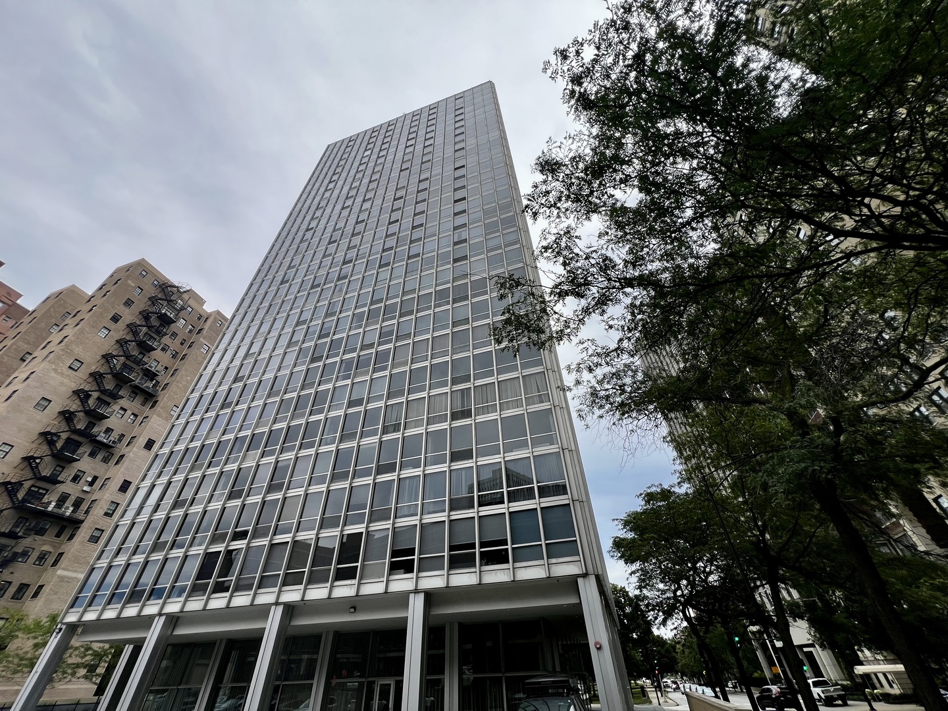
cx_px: 474
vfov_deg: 89.9
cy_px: 356
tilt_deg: +40.5
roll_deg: +1.6
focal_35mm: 13
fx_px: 356
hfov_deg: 106.2
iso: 32
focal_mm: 1.57
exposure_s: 1/853
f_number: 1.8
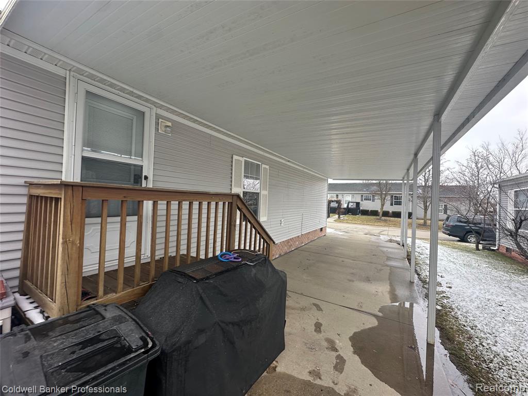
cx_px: 264
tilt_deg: -1.0
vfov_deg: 85.7
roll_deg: -2.4
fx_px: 214
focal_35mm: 14
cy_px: 198
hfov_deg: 102.1
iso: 40
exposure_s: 1/297
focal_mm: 2.22
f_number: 2.2
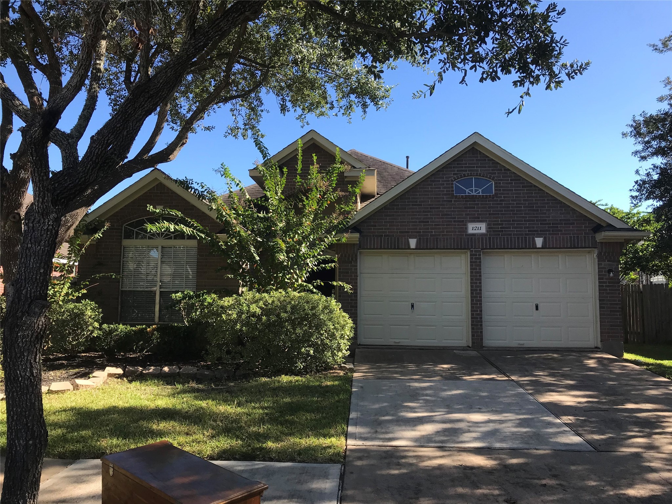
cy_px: 252
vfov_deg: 49.7
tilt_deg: +6.9
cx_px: 336
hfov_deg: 63.4
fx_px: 544
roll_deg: -0.6
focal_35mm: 28
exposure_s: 1/825
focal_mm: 3.99
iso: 20
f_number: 1.8
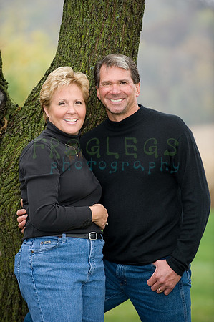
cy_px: 161
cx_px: 107
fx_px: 1698
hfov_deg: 7.2
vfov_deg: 10.8
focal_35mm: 190
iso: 250
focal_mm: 190
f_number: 4
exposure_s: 1/160
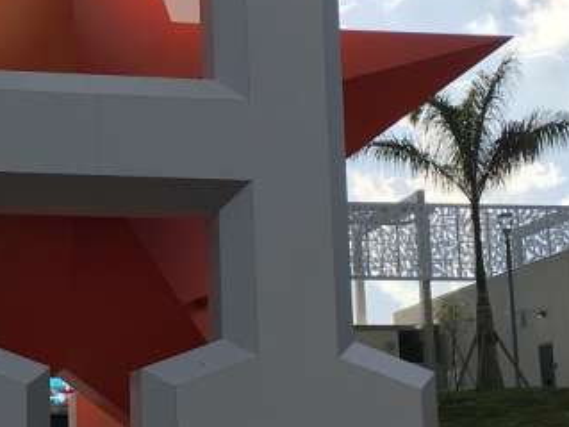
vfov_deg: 15.9
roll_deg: +0.0
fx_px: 1528
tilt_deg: +13.0
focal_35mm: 93
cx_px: 20
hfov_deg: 20.5
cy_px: 177
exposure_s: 1/2564
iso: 25
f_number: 2.2
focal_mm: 4.15
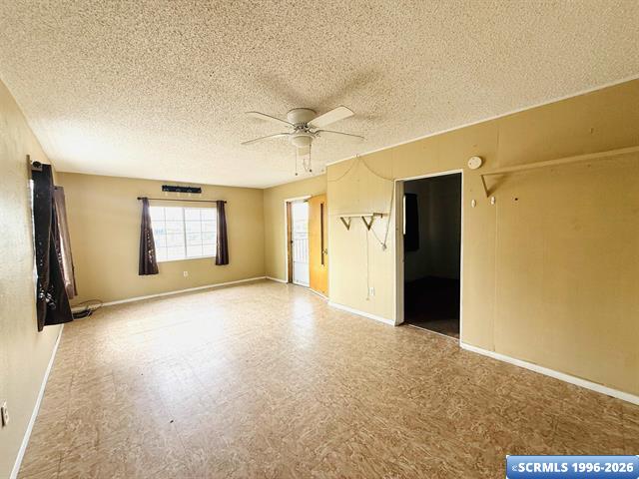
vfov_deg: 85.7
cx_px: 320
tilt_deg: -3.1
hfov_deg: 102.1
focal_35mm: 14
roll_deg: +1.5
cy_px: 240
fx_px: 258
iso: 80
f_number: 2.2
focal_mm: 2.22
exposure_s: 1/99
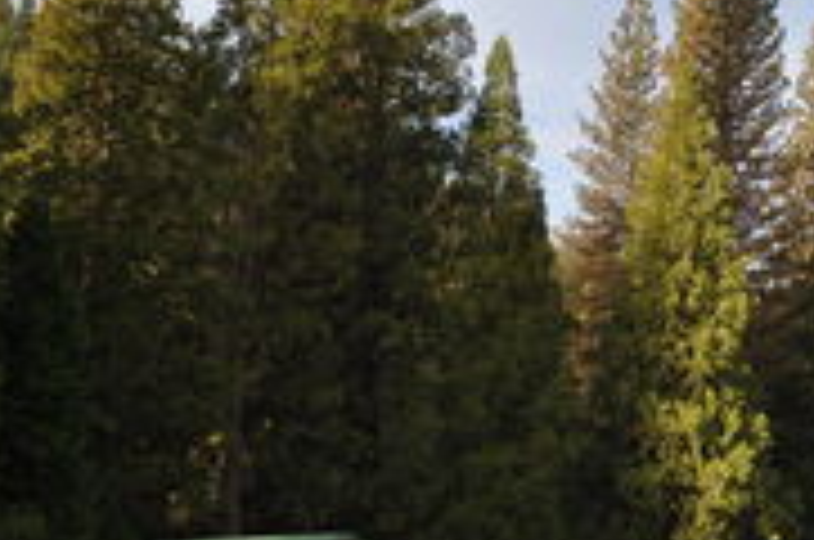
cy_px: 238
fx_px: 1648
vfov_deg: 18.6
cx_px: 877
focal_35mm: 73
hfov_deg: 25.8
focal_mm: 22
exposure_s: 1/250
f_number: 8
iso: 200
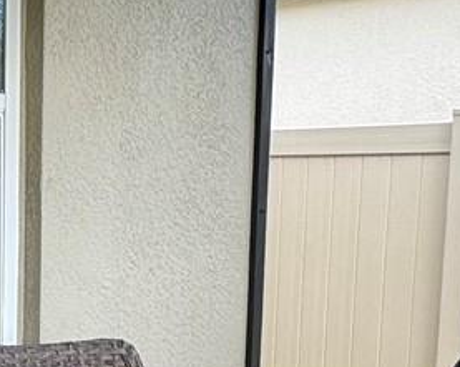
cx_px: -90
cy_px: 324
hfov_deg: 22.3
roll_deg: +0.8
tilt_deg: -9.0
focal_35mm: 79
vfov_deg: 19.1
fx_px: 1074
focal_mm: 2.22
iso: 40
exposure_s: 1/114
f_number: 2.2
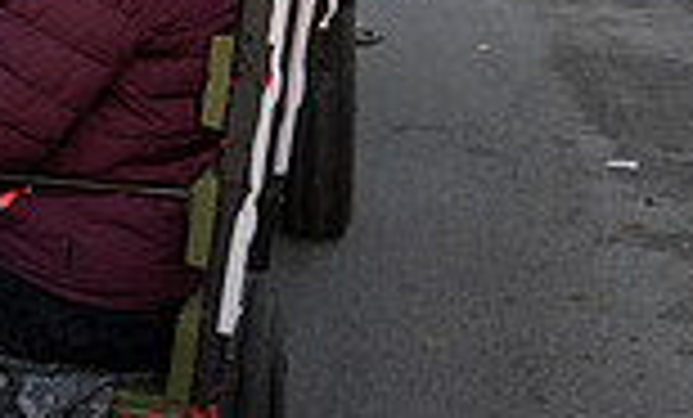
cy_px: -219
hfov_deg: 15.2
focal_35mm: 128
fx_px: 2395
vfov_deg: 9.7
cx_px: -366
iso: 1600
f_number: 4
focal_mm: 31
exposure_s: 1/640
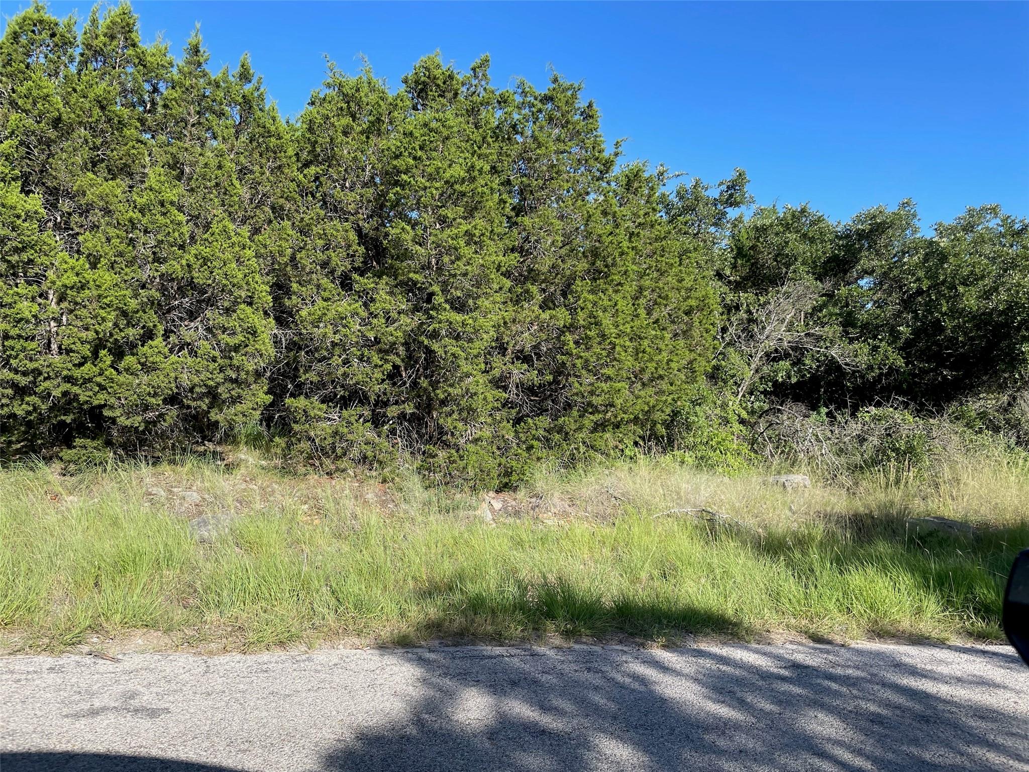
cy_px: 386
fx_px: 773
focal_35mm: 26
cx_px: 514
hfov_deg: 67.3
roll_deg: +1.1
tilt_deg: +2.1
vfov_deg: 53.1
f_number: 1.6
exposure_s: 1/1689
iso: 32
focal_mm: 4.2
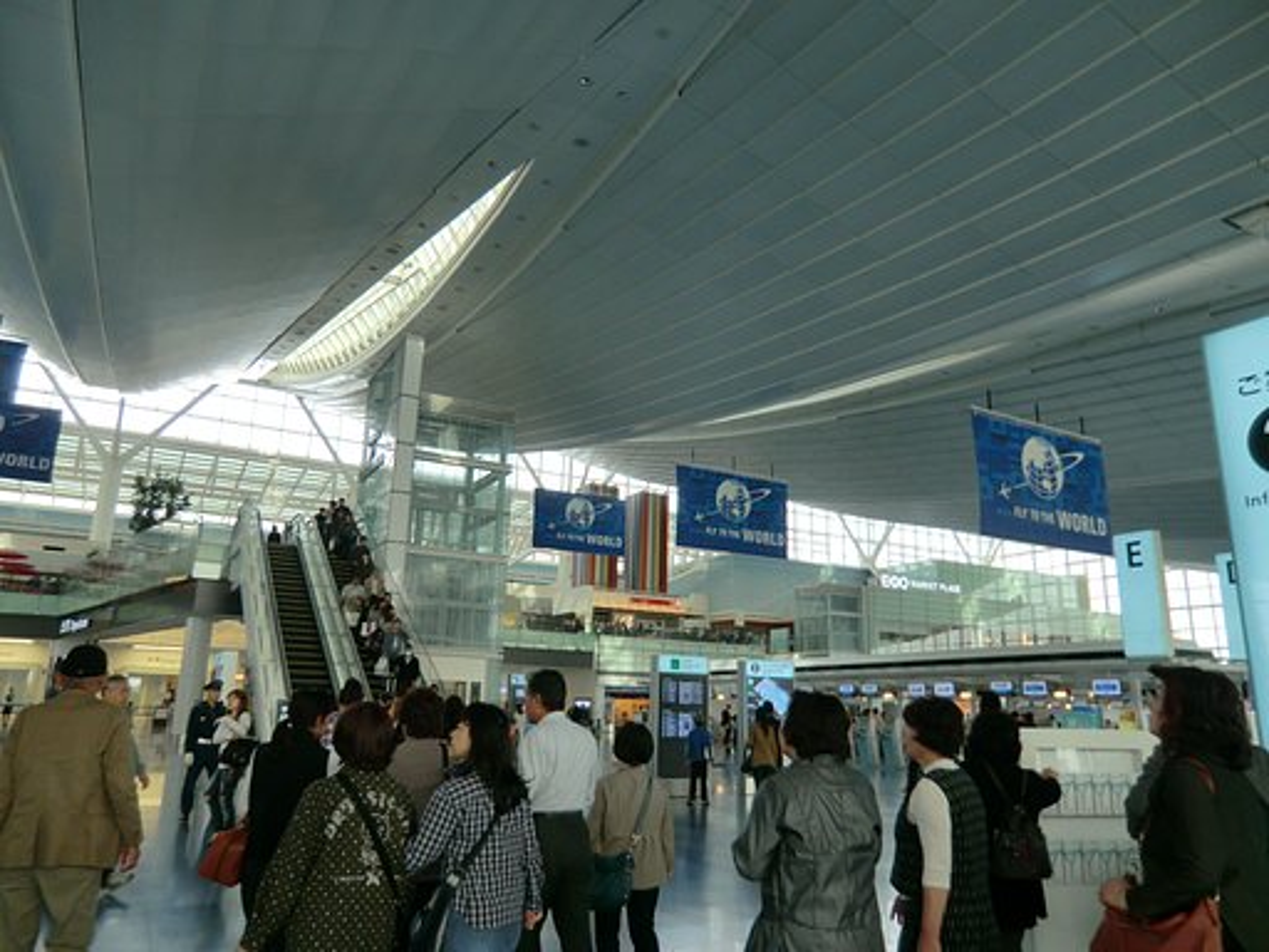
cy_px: 476
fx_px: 880
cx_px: 634
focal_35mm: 24
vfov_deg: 56.8
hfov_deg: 71.6
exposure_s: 1/60
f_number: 3.2
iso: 80
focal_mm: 4.3
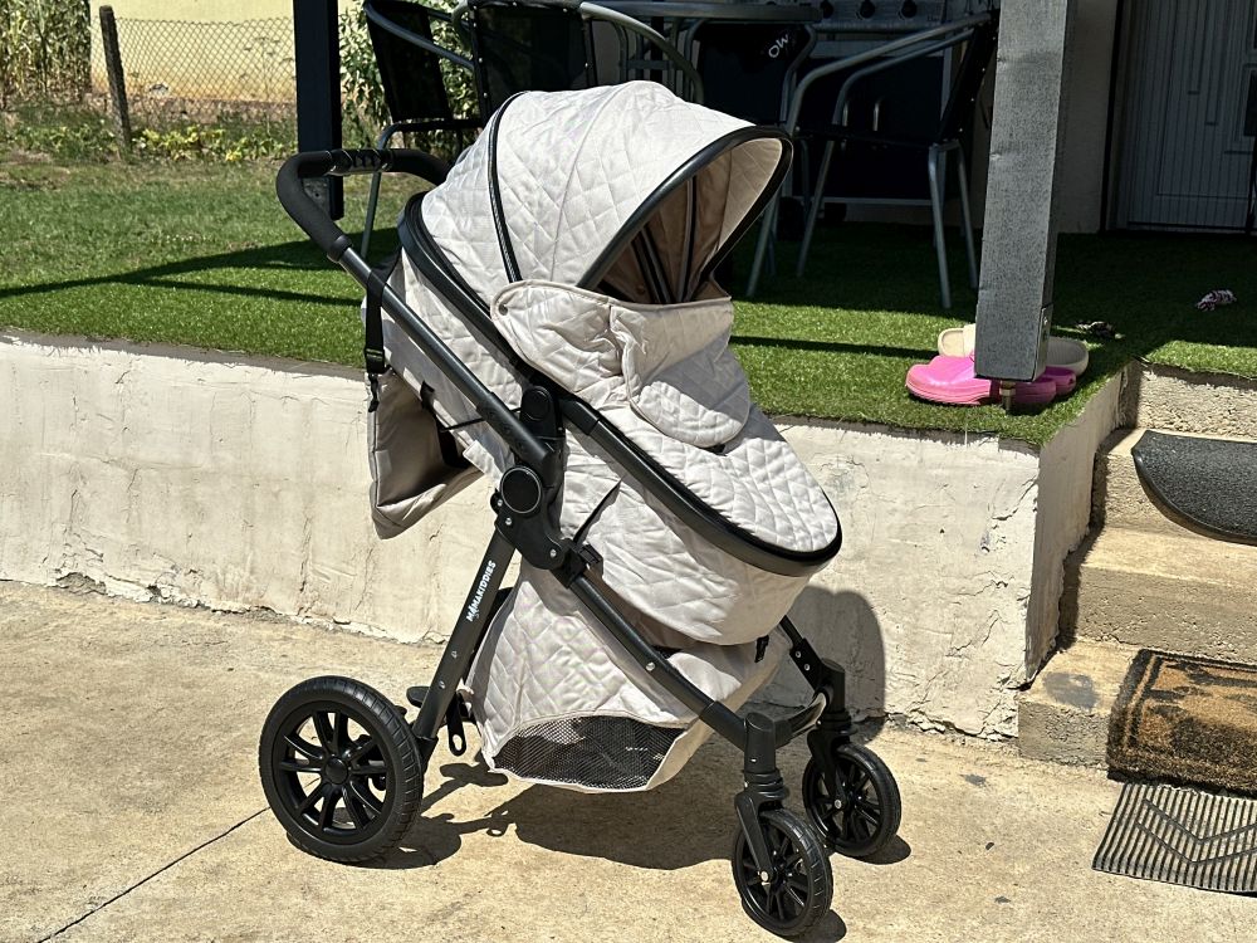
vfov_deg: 30.3
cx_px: 628
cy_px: 472
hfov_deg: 39.7
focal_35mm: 48
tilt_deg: -13.6
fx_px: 1743
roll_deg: -1.5
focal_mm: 6.86
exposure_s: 1/8929
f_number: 1.78
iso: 64
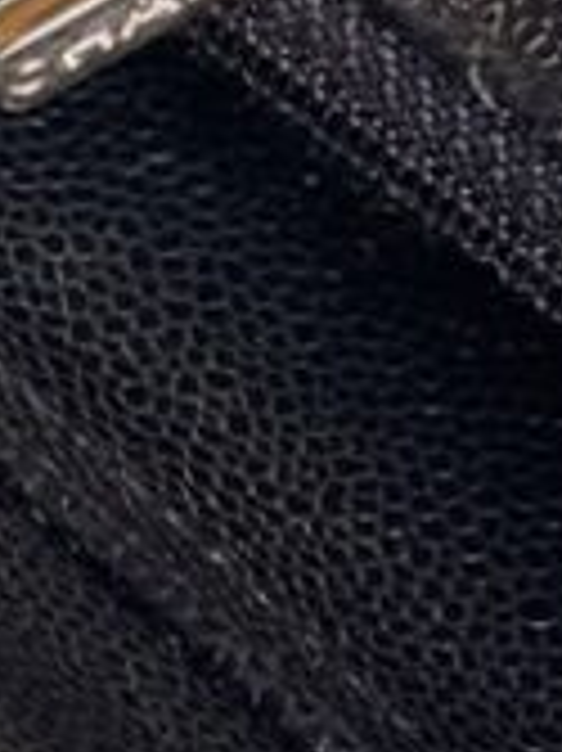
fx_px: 7738
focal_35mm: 357
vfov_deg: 5.4
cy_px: -727
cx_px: 692
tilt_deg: -64.4
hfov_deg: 4.1
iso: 125
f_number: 2.2
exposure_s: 1/121
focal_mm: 7.5
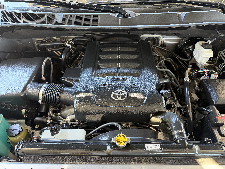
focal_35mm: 24
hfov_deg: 71.6
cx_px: 112
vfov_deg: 56.8
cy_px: 84
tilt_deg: -47.4
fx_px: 156
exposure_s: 1/60
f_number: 1.78
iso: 250
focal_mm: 6.76
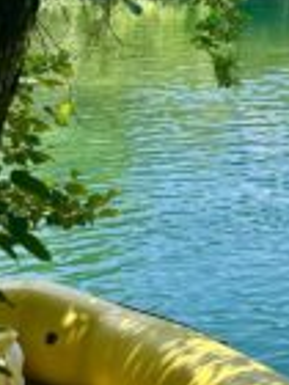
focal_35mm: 86
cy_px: -25
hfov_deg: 15.9
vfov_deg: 21.7
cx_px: 417
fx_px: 957
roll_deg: +0.8
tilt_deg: -1.4
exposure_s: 1/1721
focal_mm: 6.86
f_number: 1.78
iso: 80
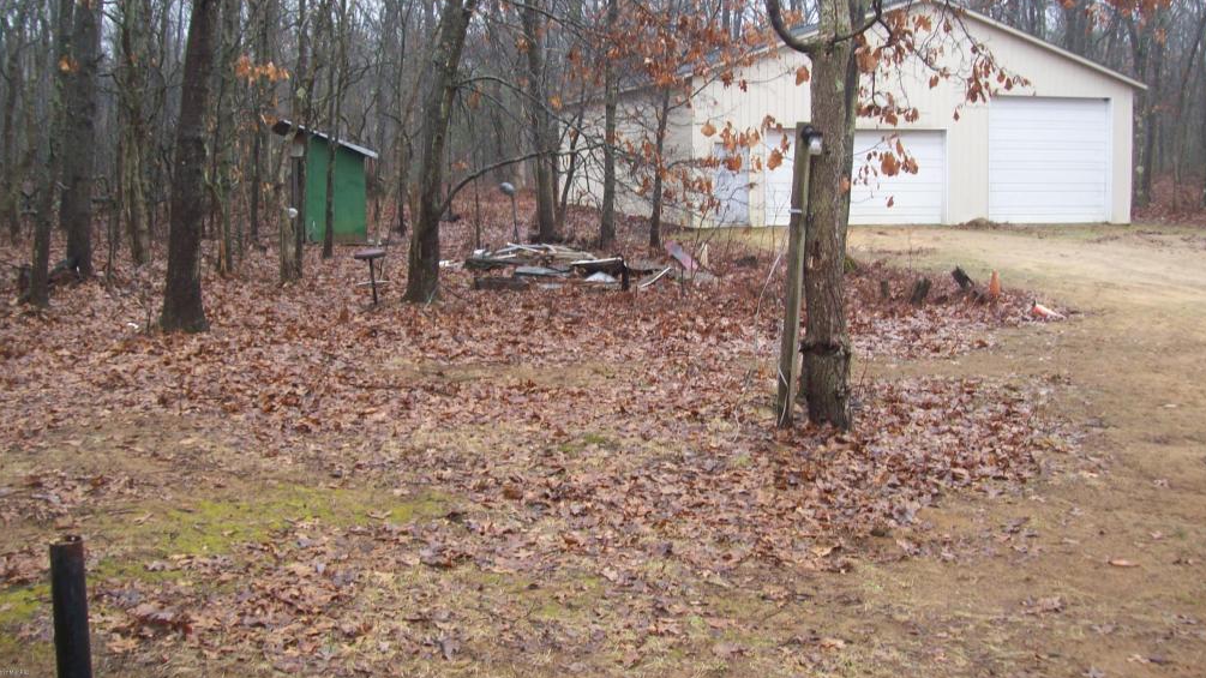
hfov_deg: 50.5
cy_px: 240
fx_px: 1279
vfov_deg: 29.5
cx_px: 605
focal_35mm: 40
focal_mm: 6
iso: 80
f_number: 2.7
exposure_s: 1/64
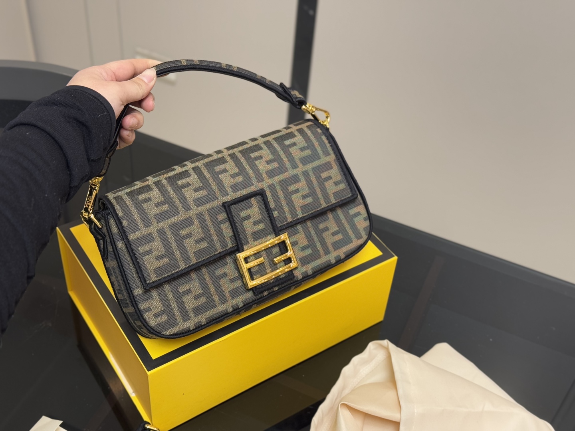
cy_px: 216
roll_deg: -6.1
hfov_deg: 39.7
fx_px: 797
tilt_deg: -43.7
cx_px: 288
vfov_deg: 30.3
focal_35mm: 48
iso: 125
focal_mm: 6.76
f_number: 1.78
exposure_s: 1/60
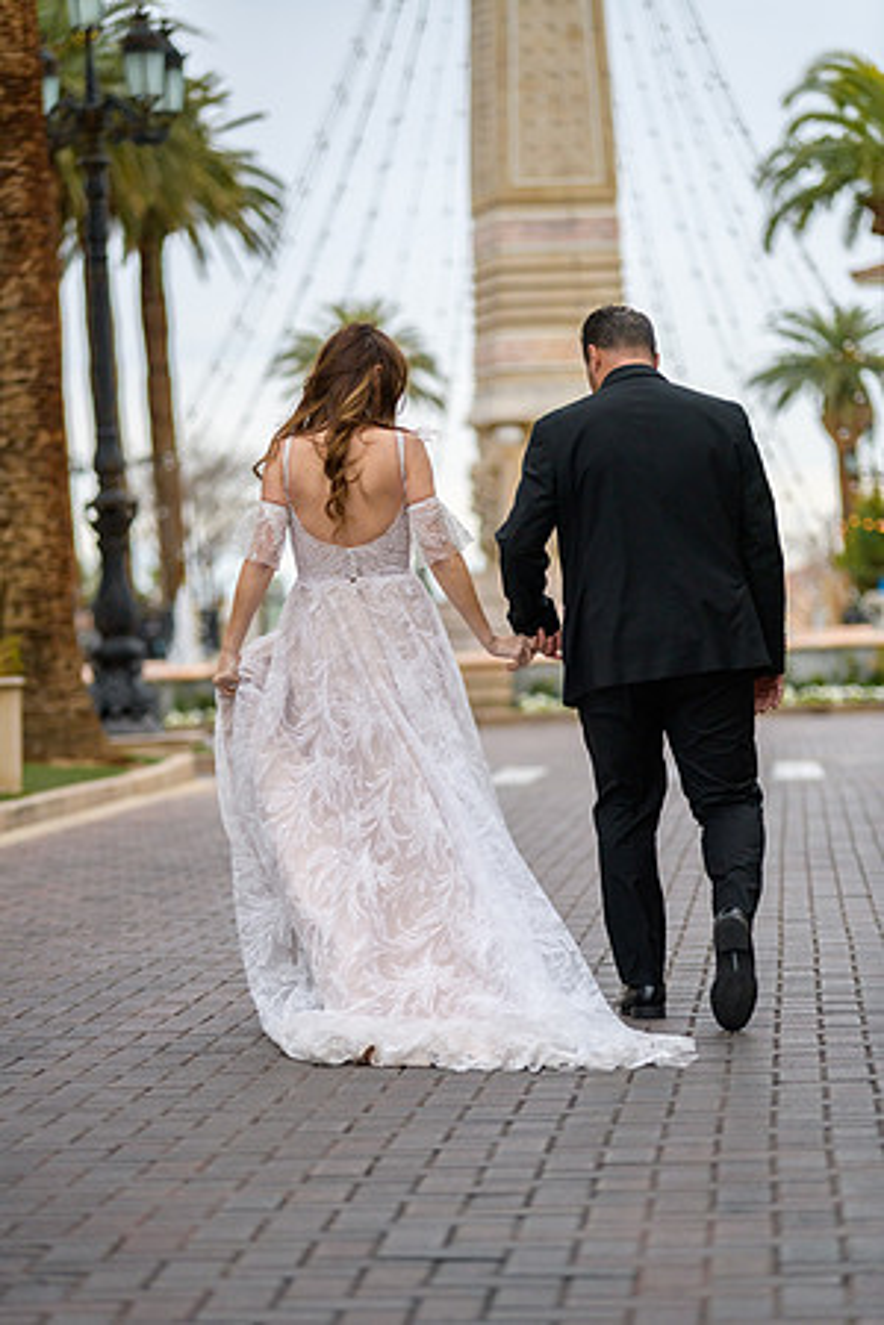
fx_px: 4493
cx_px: 442
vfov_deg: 16.8
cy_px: 662
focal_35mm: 122
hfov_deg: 11.2
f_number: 2.8
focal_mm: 122
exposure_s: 1/3200
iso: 250
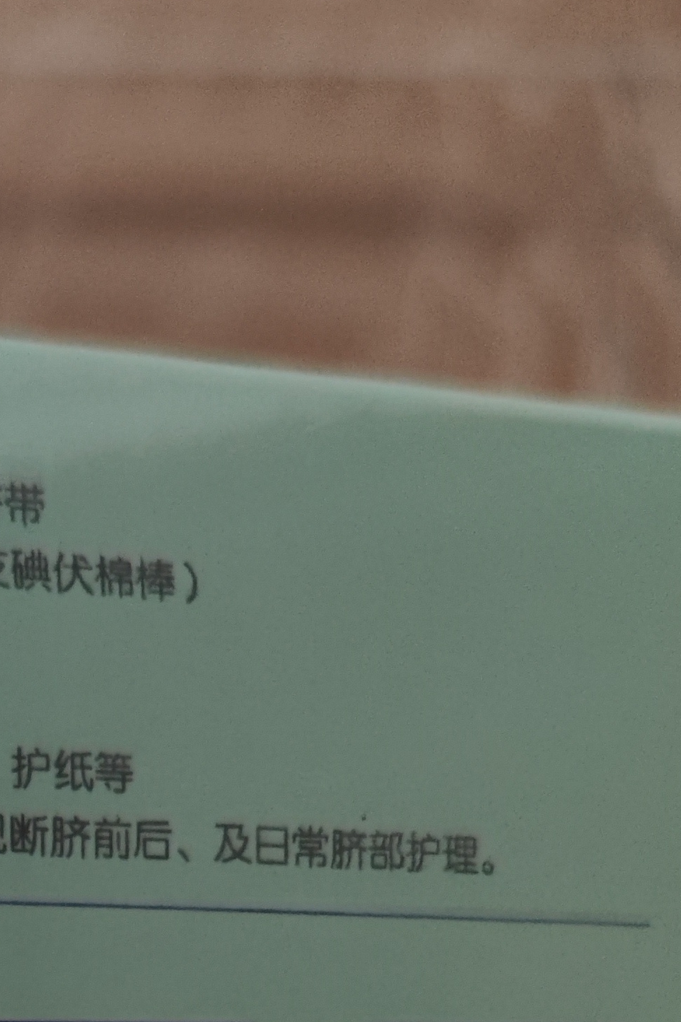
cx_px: -100
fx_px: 1986
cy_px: 1266
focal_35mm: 70
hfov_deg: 18.6
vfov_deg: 25.5
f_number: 1.9
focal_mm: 6.92
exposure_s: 1/39.8
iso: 363
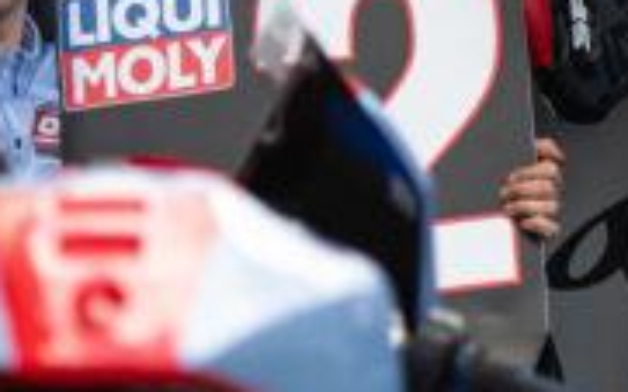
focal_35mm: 489
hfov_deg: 4.3
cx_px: 538
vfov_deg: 2.7
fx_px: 8367
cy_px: -29
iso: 160
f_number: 3.2
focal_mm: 85
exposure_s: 1/640
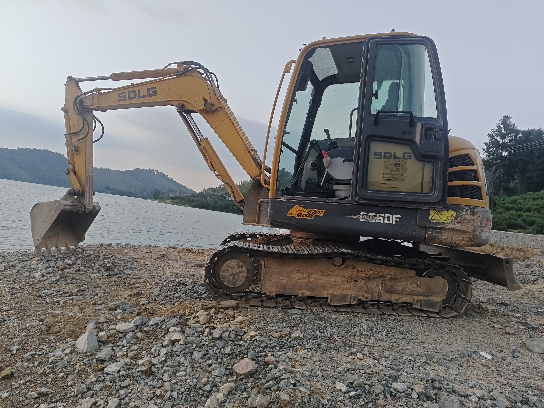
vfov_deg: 58.9
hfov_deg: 73.9
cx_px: 272
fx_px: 361
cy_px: 204
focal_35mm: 23
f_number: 1.88
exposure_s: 1/50
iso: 631
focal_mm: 5.56
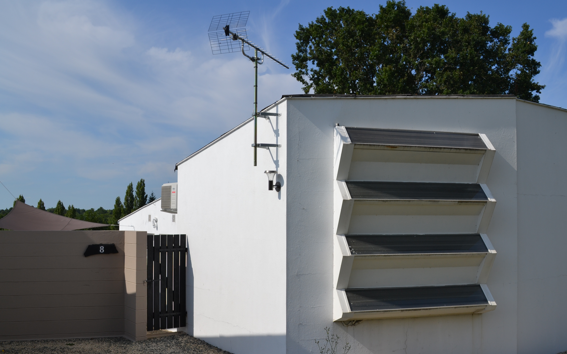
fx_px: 587
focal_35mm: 38
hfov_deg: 51.5
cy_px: 194
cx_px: 311
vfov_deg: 33.6
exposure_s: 1/320
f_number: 9
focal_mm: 22
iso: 100
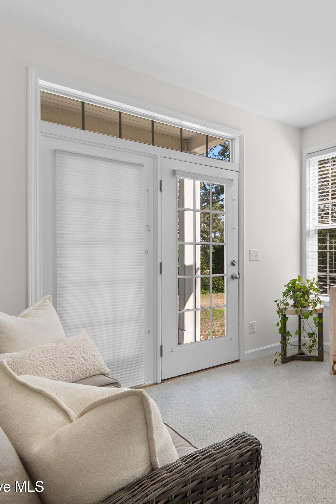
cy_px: 253
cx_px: 321
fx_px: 322
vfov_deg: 76.1
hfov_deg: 47.6
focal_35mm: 23
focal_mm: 10
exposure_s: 1/5
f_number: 4.5
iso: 100
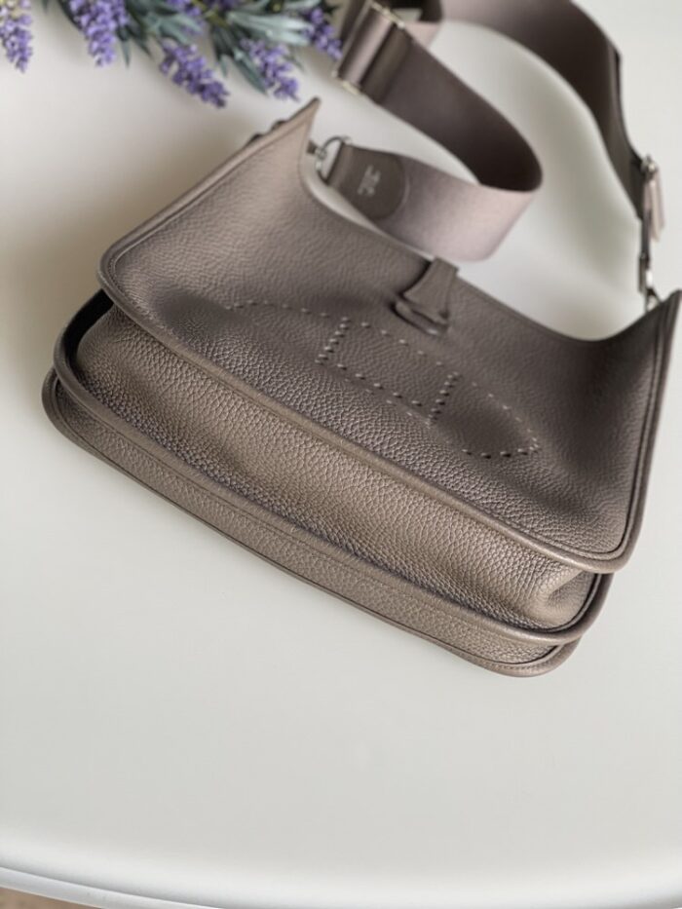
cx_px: 341
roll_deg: -26.5
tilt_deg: -39.5
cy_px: 454
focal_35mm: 64
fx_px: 1681
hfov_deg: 22.9
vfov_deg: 30.3
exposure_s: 1/121
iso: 160
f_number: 2.2
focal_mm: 7.5
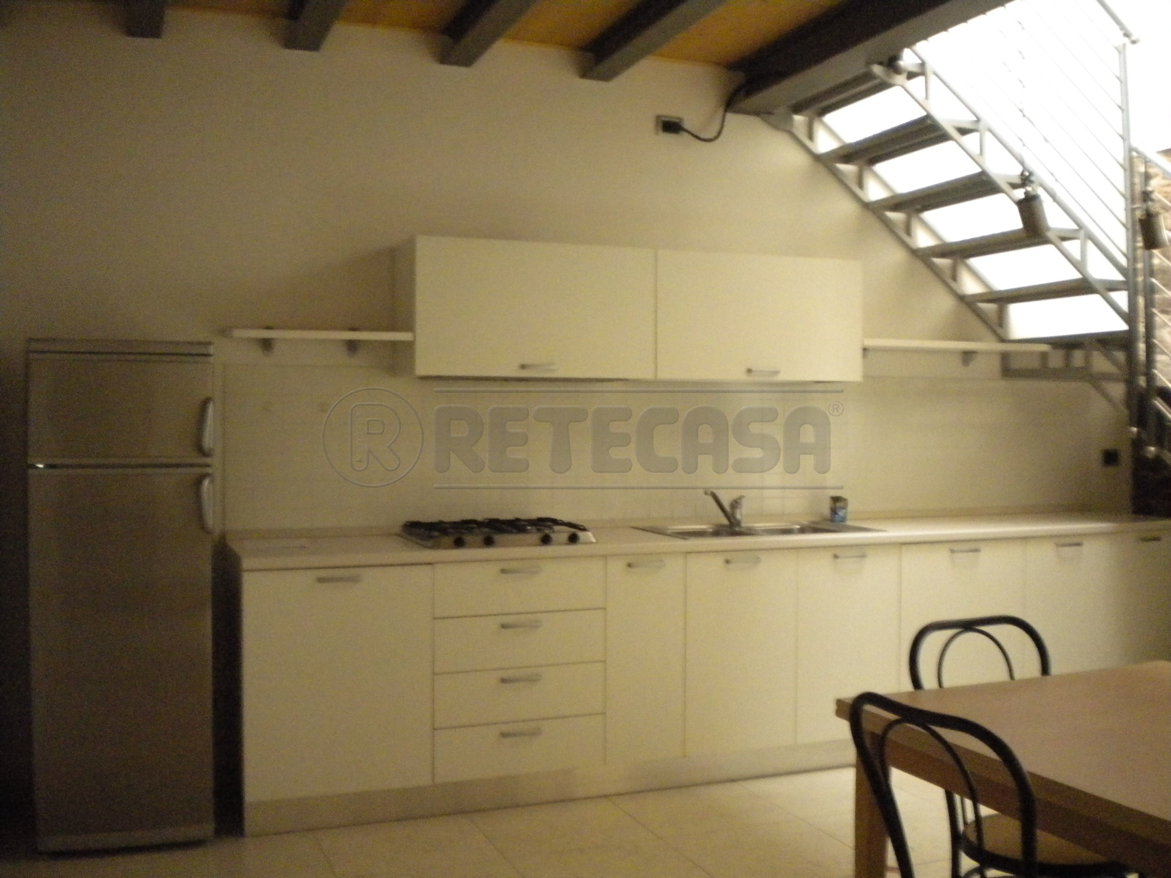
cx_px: 586
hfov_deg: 52.6
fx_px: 1184
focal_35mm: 35
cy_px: 439
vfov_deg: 40.7
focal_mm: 6.3
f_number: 3.1
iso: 800
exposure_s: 1/14
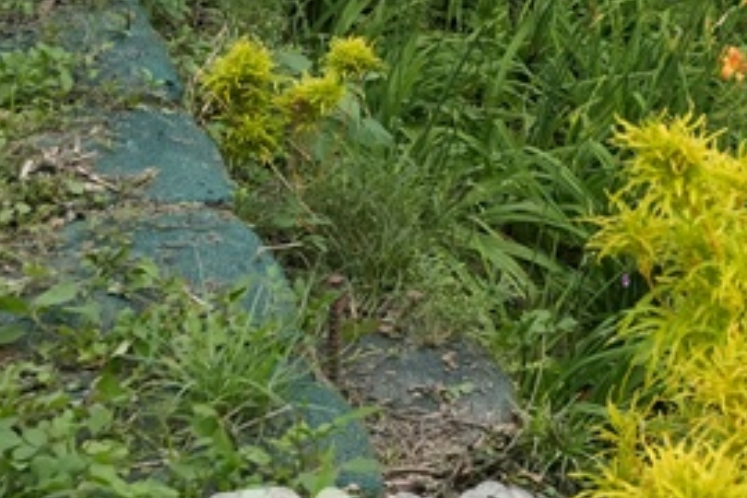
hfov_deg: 14.2
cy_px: -142
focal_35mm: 127
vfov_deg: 10.6
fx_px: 2625
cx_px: 1358
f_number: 8
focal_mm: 33.4
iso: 3200
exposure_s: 1/2000
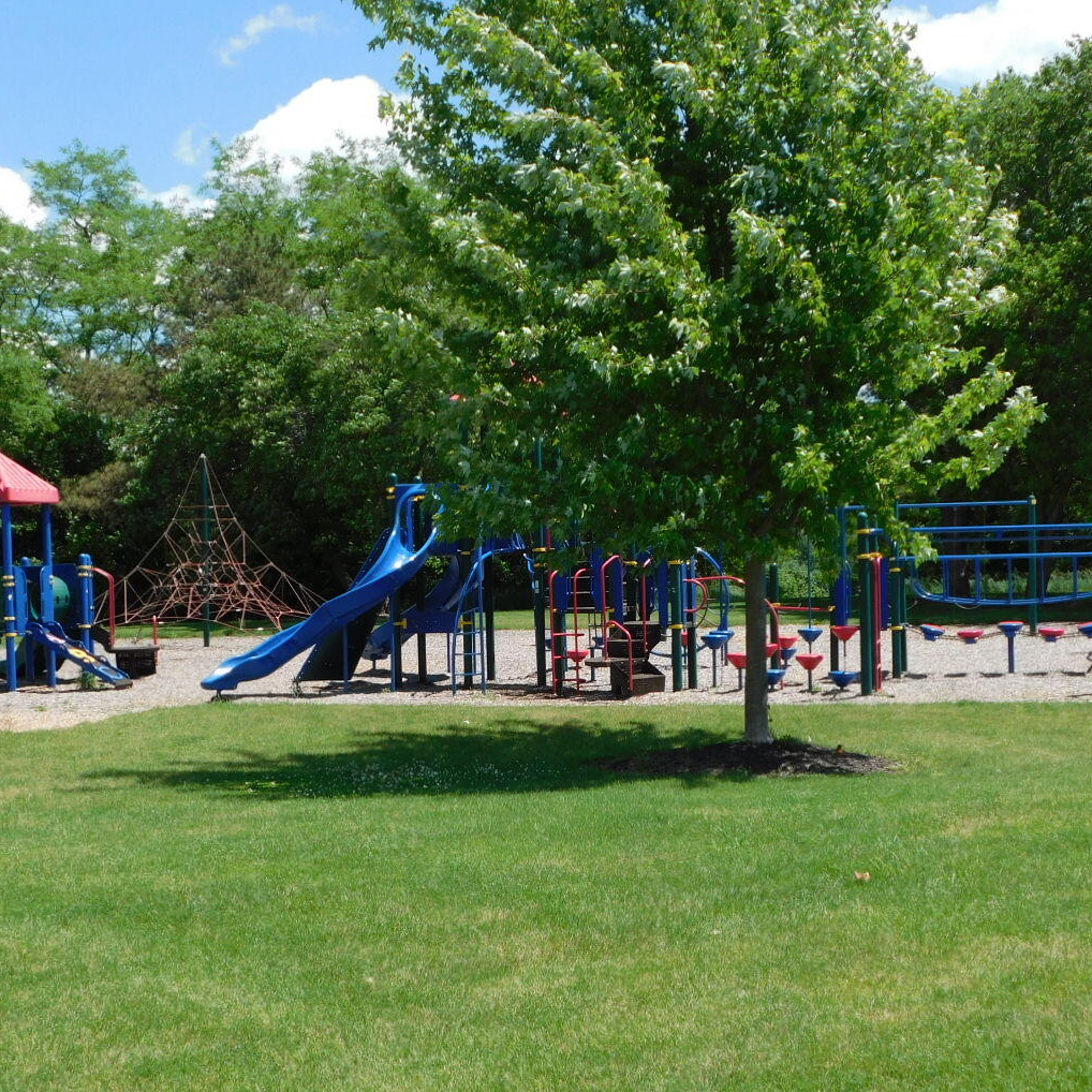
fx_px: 1785
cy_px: 618
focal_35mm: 50
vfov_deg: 34.0
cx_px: 554
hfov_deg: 34.0
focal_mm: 6.3
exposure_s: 1/1000
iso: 125
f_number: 3.5
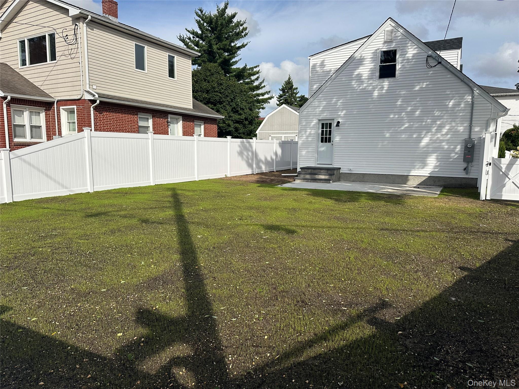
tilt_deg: -6.4
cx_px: 260
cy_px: 194
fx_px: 360
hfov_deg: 71.6
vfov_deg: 56.8
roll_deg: -0.8
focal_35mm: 24
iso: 80
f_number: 1.78
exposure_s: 1/6211
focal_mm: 6.86
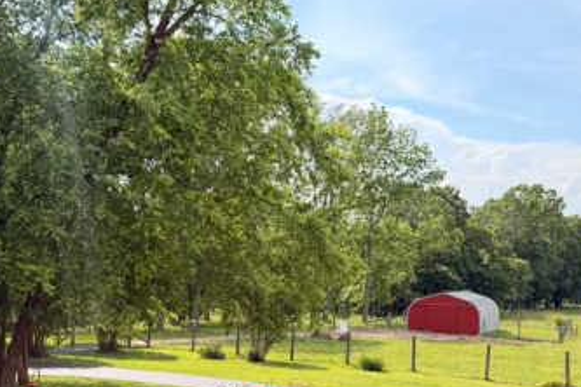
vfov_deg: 26.8
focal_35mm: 50
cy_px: 260
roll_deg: -1.1
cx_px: 210
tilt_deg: +4.6
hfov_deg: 39.3
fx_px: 807
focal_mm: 6.76
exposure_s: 1/2110
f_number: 1.78
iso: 80
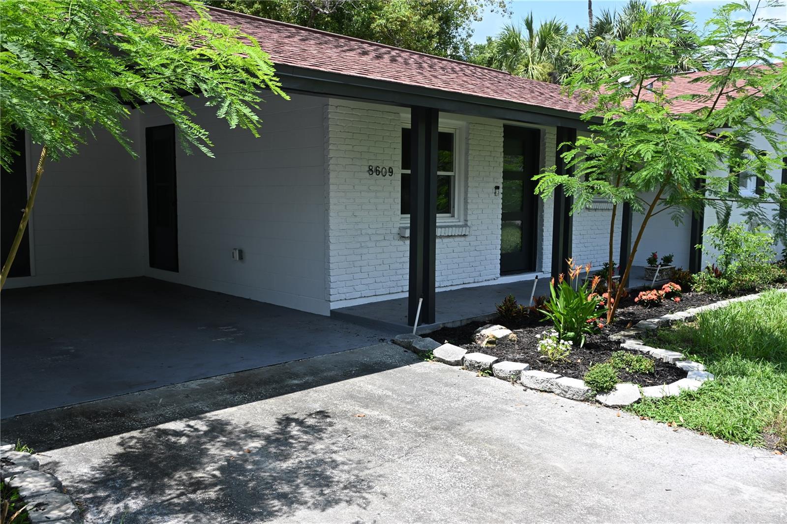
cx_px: 394
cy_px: 262
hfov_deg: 59.5
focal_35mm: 32
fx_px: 688
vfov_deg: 41.7
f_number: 5.6
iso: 100
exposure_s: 1/250
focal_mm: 21
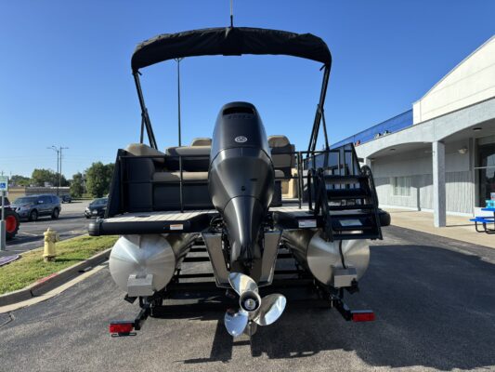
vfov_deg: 53.1
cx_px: 248
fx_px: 372
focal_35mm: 26
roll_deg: +0.3
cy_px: 186
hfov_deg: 67.3
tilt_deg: +2.9
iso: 50
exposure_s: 1/2062
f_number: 1.6
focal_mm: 5.96
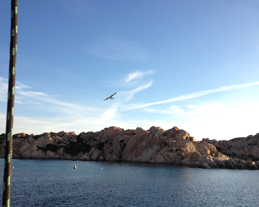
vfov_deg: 40.1
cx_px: 139
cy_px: 104
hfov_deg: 49.0
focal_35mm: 37
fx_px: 284
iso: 64
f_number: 2.4
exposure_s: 1/690
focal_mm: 4.28
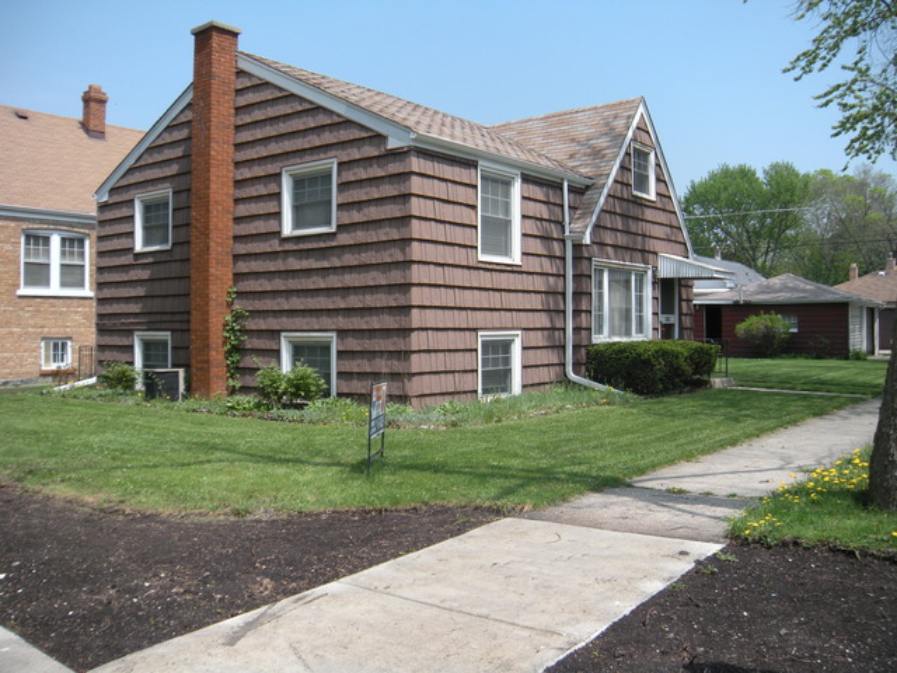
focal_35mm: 35
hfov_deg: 52.6
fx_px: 907
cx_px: 448
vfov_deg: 40.7
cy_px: 336
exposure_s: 1/505
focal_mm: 5.9
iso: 64
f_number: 3.8
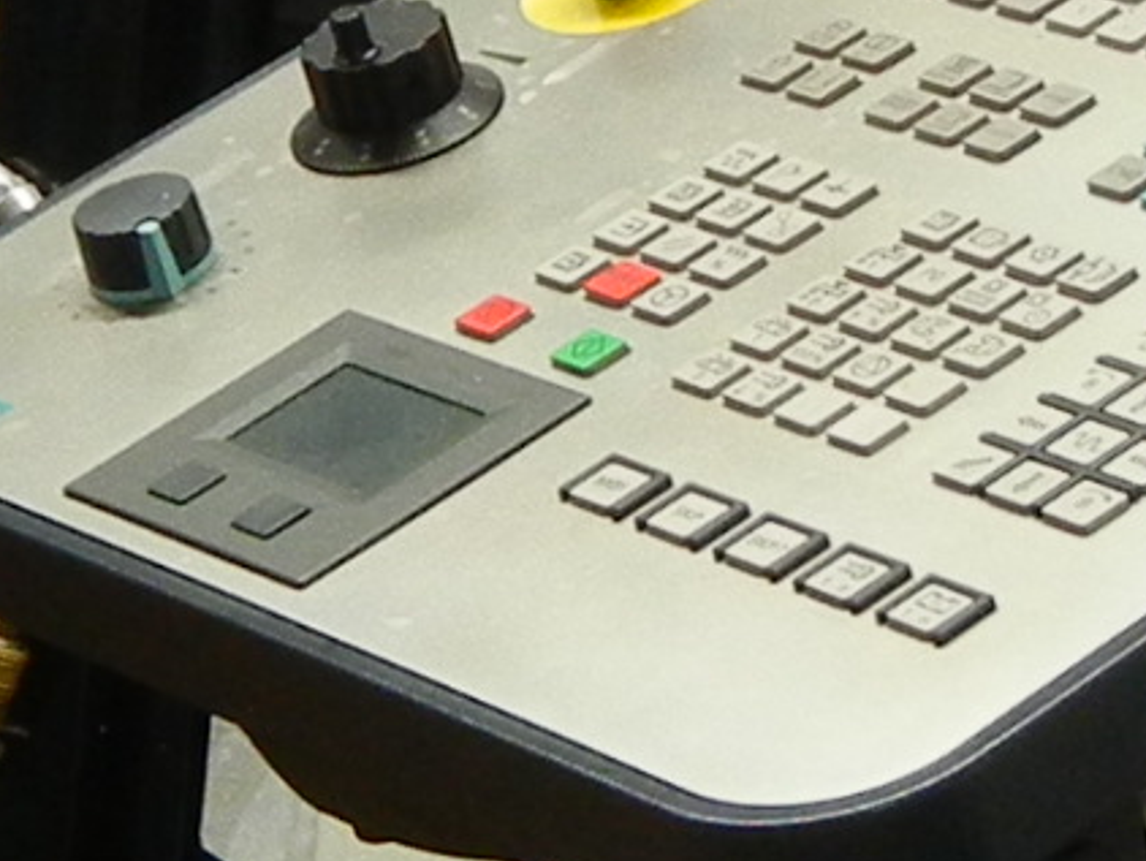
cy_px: 95
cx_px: 231
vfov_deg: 6.4
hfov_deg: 8.5
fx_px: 7685
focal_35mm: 232
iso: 211
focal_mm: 5.4
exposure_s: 1/30
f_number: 3.5
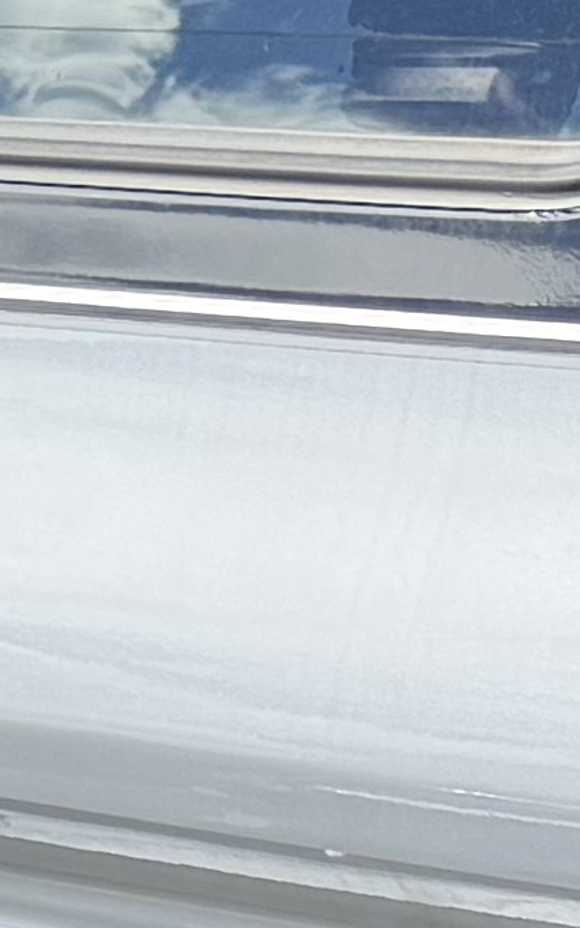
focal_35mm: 213
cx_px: 1345
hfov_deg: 5.9
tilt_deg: -12.0
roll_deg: +0.5
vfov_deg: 9.6
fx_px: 5389
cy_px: 1370
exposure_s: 1/2525
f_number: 1.78
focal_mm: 6.76
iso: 100
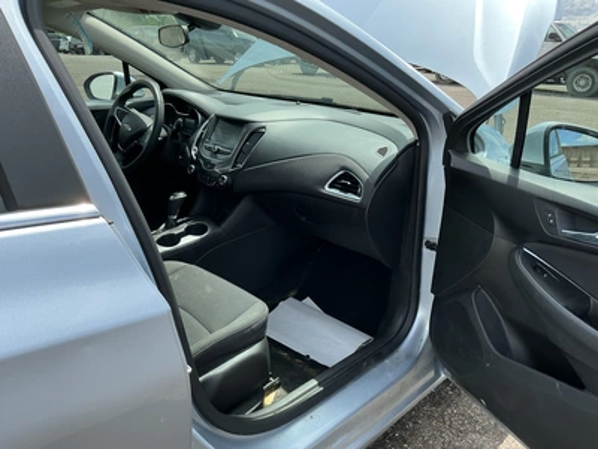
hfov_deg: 63.4
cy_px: 224
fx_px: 484
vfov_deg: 49.7
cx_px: 299
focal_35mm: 28
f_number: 1.8
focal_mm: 3
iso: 25
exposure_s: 1/620
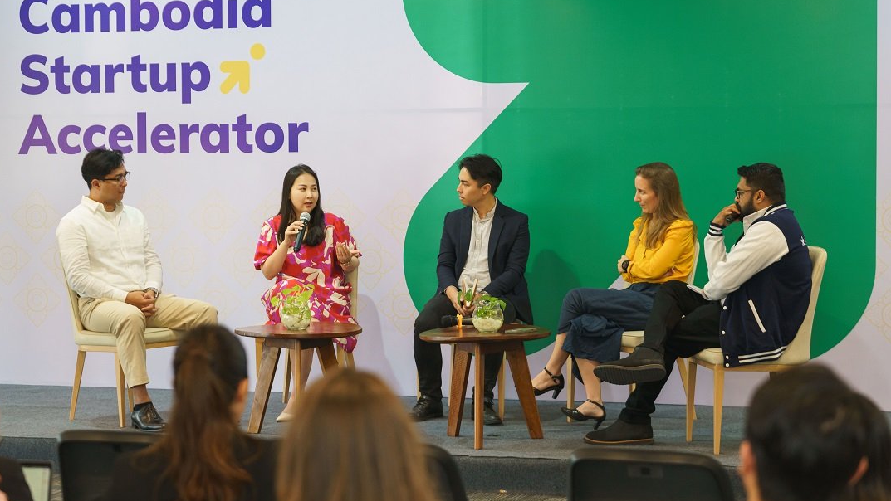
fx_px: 2292
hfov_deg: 22.0
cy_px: 220
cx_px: 443
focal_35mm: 97
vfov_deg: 12.5
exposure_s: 1/200
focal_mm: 92
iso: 1600
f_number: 4
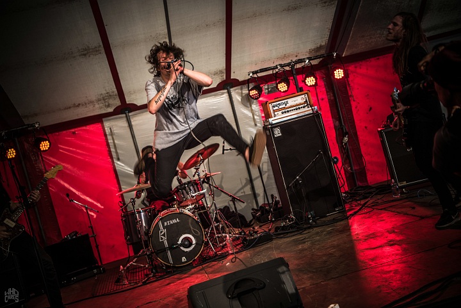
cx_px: 230
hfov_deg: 41.1
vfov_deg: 28.1
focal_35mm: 48
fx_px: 615
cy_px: 154
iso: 320
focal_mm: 48
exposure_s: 1/100
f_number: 2.8
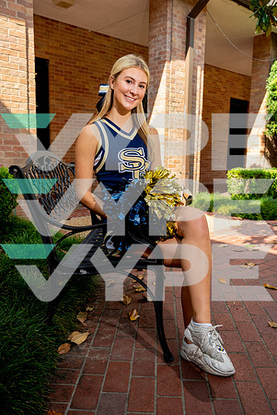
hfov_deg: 43.7
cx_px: 138
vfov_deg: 61.9
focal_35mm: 30
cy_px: 208
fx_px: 345
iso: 250
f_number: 4.5
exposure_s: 1/320
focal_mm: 30
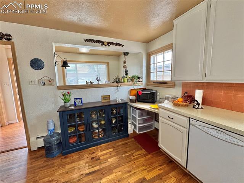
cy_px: 92
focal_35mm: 14
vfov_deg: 85.6
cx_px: 122
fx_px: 99
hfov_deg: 102.1
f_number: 2.2
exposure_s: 1/120
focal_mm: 2.22
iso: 160
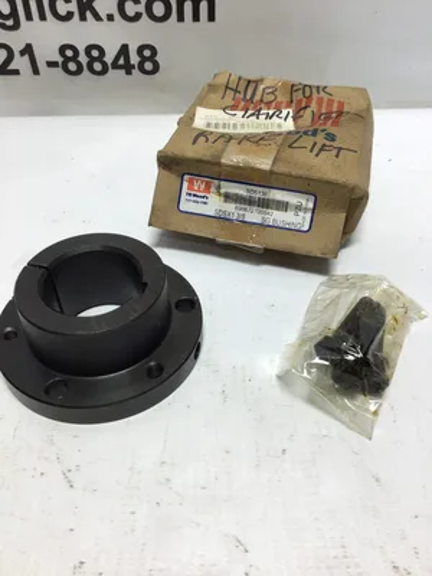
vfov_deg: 58.4
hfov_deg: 45.4
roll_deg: +1.5
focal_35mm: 31
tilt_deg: -44.2
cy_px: 288
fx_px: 516
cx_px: 216
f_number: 2.4
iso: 25
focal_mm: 3.3
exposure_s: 1/120
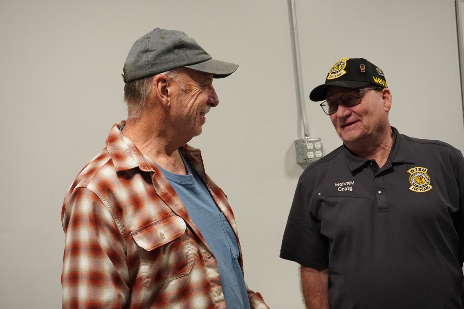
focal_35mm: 45
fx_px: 580
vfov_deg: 29.9
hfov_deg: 43.6
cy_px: 154
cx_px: 232
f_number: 5
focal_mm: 30
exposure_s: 1/160
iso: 2000
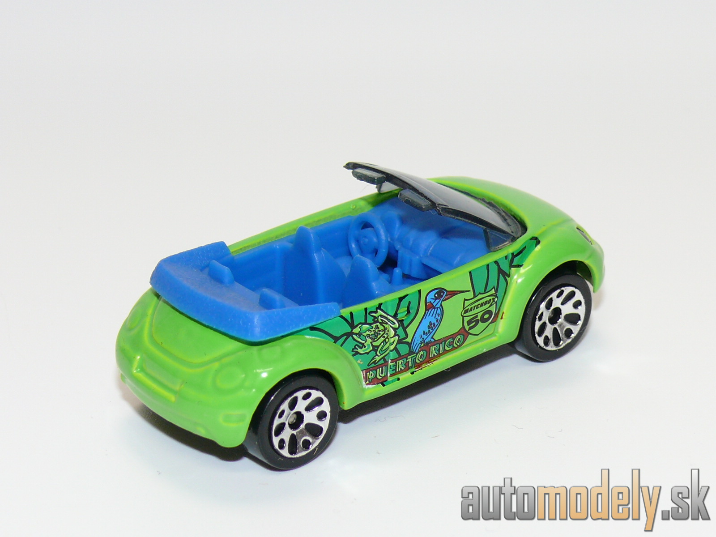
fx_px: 2317
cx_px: 358
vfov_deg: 13.2
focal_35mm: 112
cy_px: 268
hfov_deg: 17.6
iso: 100
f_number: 4
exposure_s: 1/30
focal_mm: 14.2
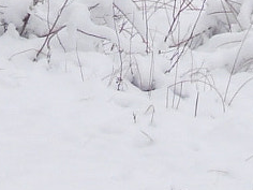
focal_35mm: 625
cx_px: 113
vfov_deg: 2.4
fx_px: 4568
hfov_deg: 3.2
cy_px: -382
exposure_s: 1/287
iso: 64
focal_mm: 19.1
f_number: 4.3
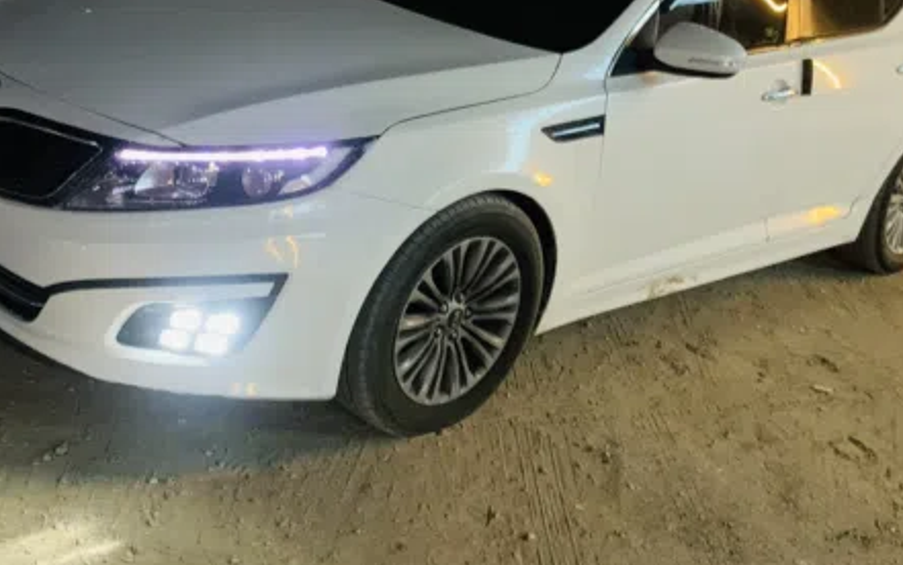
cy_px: 121
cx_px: 522
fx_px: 985
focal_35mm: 40
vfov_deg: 31.3
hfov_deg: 49.1
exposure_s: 1/25
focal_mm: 4.25
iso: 400
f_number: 1.8
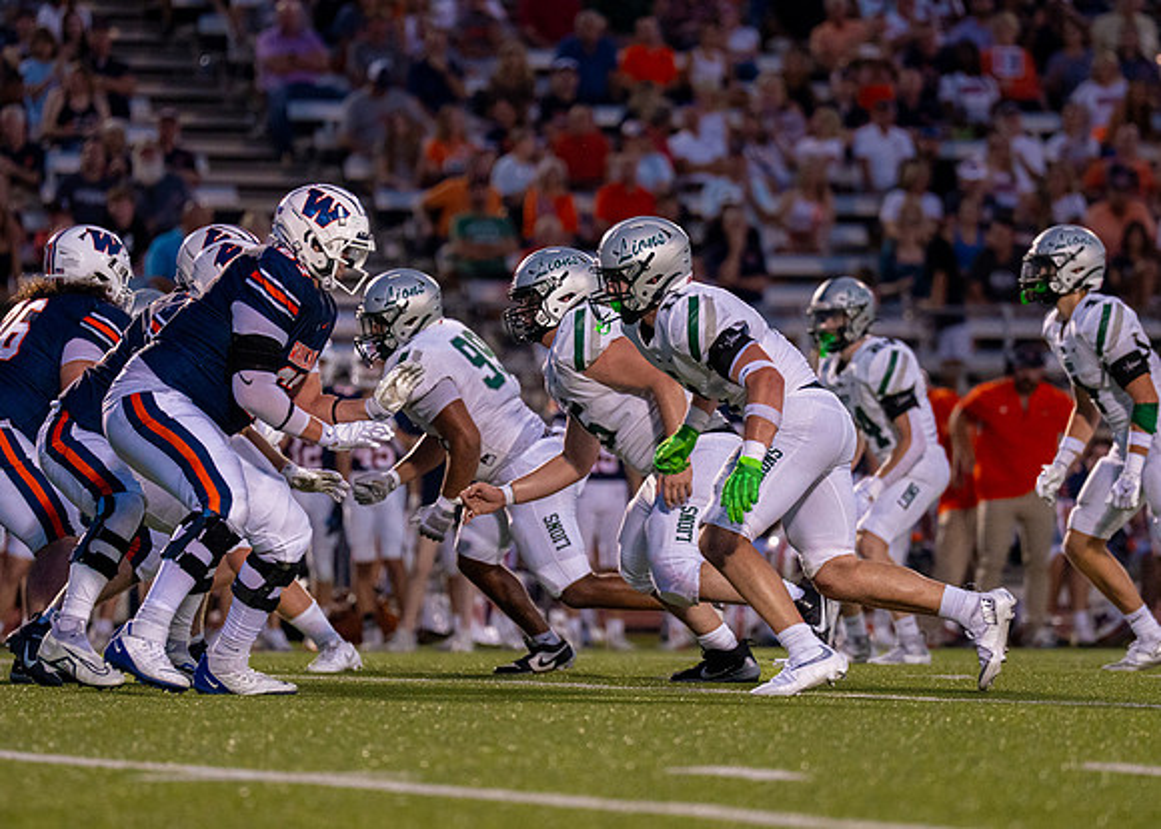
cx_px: 686
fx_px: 10512
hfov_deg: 6.3
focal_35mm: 319
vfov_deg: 4.5
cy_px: 452
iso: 1250
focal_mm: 200
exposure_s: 1/1000
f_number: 2.8
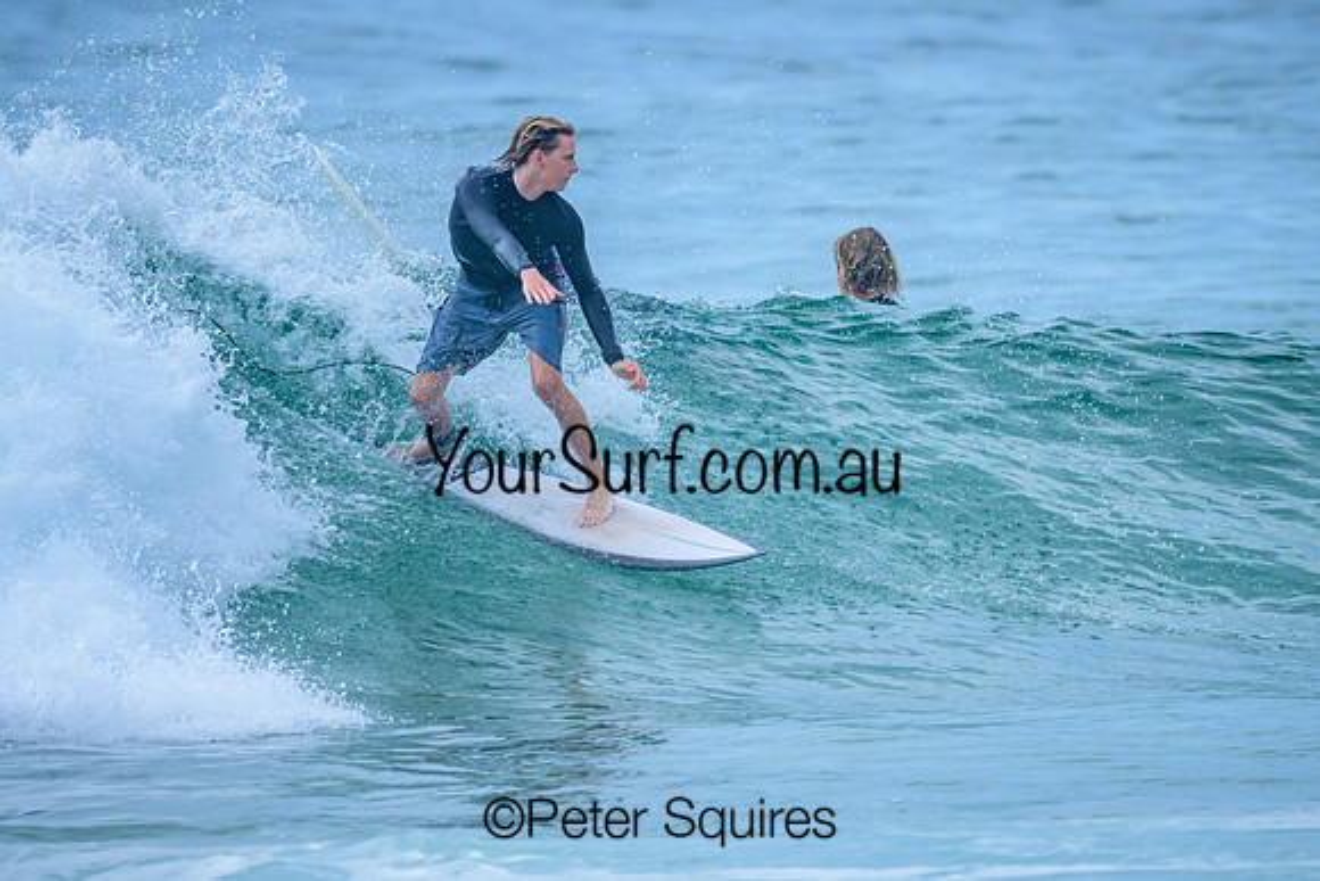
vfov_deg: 1.3
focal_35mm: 1073
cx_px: 660
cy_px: 452
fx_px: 39351
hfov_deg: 1.9
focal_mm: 800
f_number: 6.3
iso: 450
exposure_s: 1/3200
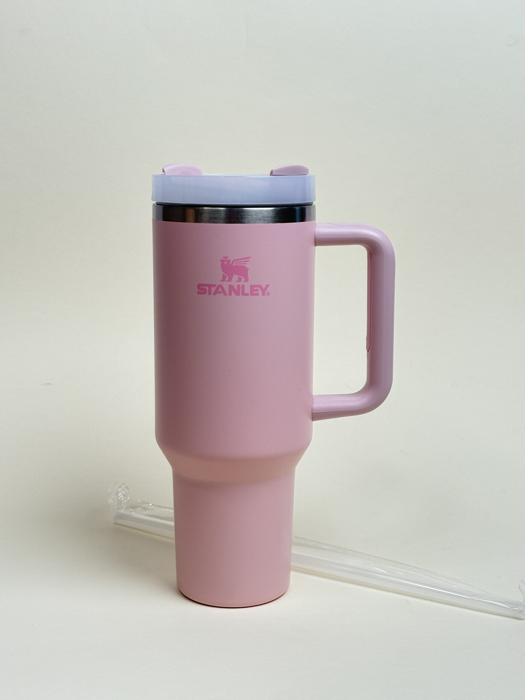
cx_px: 262
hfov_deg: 28.0
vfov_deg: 36.8
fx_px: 1052
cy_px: 350
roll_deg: -0.5
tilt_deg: -10.1
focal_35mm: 52
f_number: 1.6
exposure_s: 1/100
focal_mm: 5.96
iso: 32
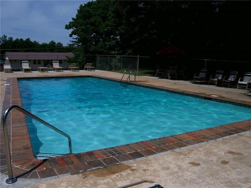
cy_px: 94
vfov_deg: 41.8
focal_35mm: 34
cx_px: 126
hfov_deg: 54.0
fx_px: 247
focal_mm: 5.6
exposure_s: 1/1232
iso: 80
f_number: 5.1
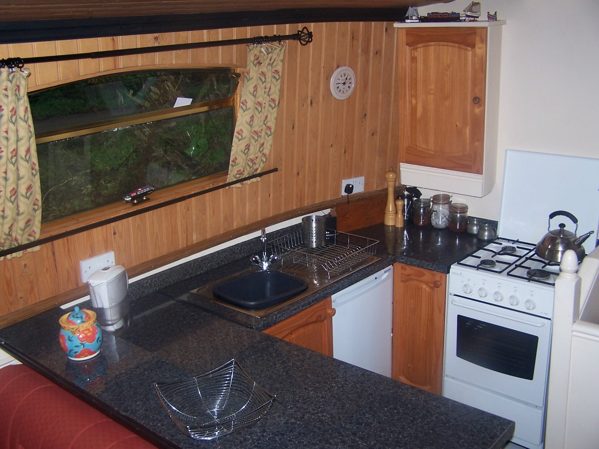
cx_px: 300
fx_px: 658
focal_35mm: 38
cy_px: 224
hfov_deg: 49.0
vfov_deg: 37.7
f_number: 2.8
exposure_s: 1/60
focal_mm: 6.3
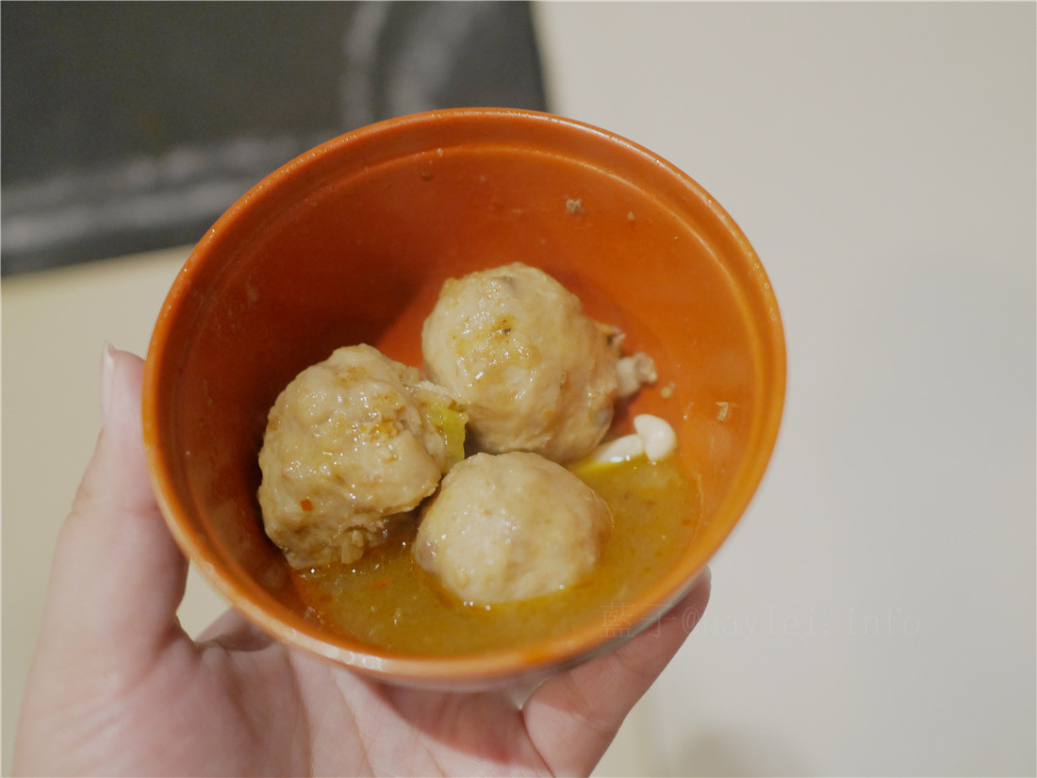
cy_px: 389
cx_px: 518
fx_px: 899
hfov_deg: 60.0
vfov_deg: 46.8
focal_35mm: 30
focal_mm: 15
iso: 1250
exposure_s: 1/60
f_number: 1.7
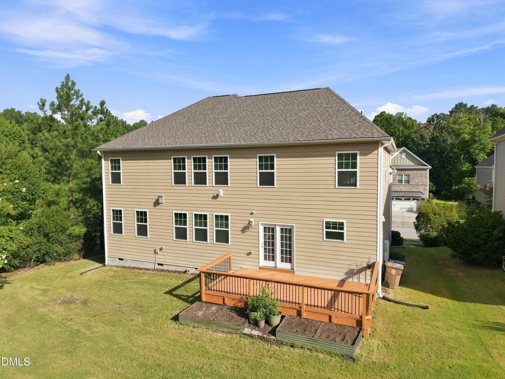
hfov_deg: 71.6
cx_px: 252
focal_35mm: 24
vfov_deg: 56.8
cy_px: 190
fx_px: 350
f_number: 1.8
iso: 110
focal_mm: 8.7
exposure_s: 1/2500
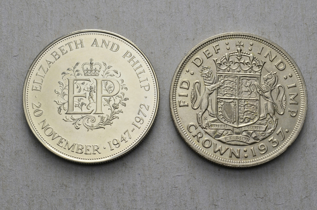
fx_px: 659
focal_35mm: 75
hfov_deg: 27.0
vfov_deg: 18.1
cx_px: 158
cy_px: 105
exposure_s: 1/250
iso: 400
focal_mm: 50
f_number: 14
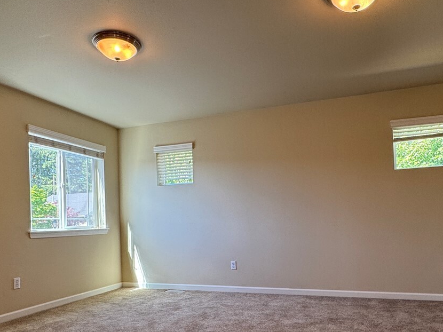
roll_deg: +2.1
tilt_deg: +0.5
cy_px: 219
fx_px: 345
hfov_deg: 65.2
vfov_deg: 50.5
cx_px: 242
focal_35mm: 27
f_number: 2.2
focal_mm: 2.22
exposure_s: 1/120
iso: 125
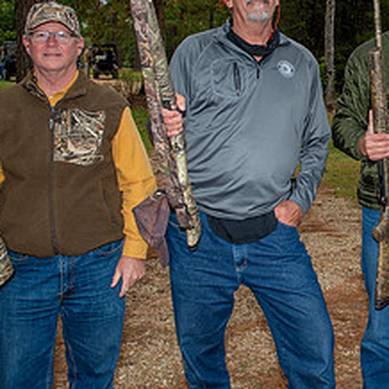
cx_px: 380
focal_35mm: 61
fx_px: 776
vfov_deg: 28.1
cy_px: 173
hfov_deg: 26.8
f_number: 5.6
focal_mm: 27
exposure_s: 1/160
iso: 320
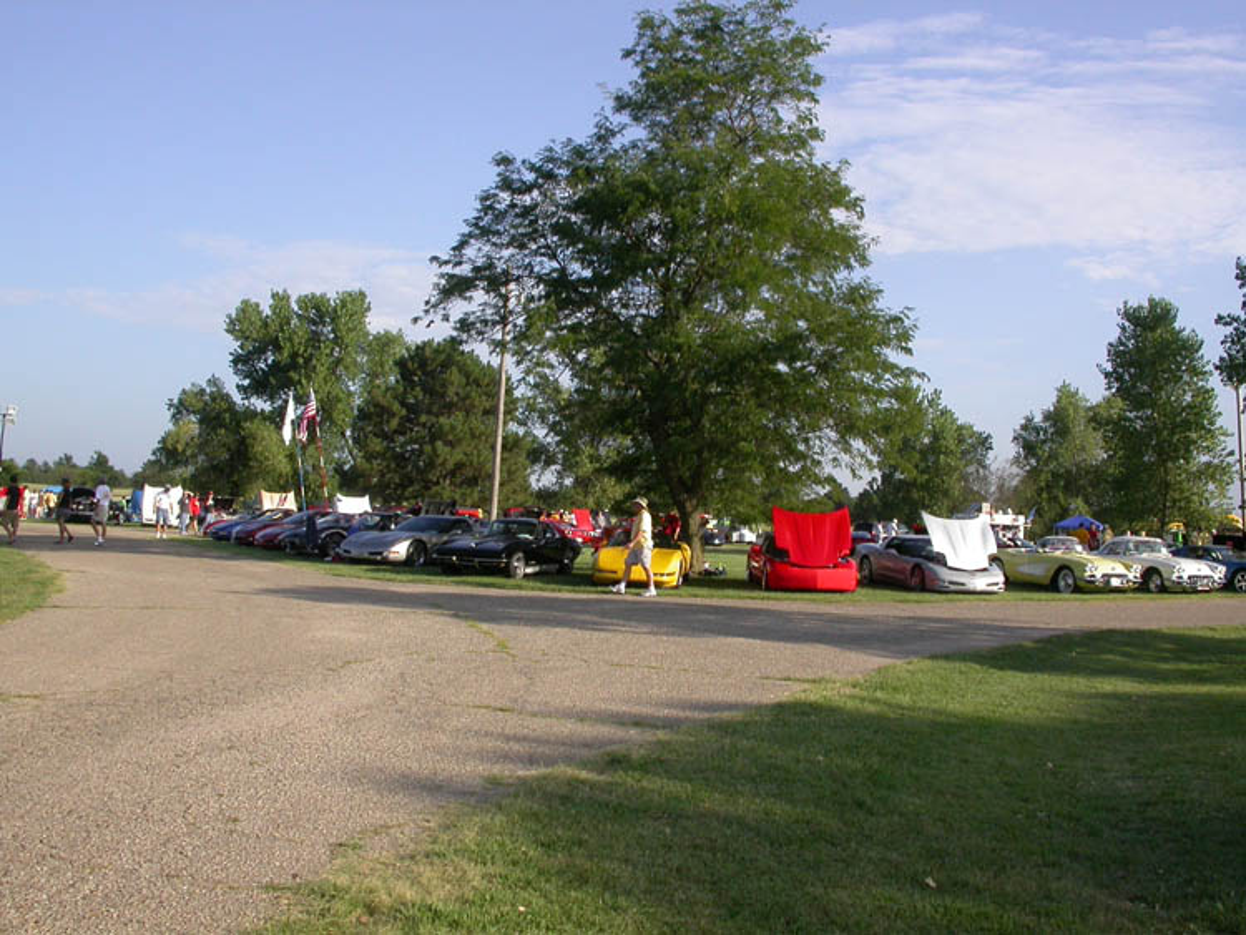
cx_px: 623
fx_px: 1368
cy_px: 468
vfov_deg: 37.7
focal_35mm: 38
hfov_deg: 49.0
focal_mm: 7.85
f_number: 6.7
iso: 100
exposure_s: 1/252
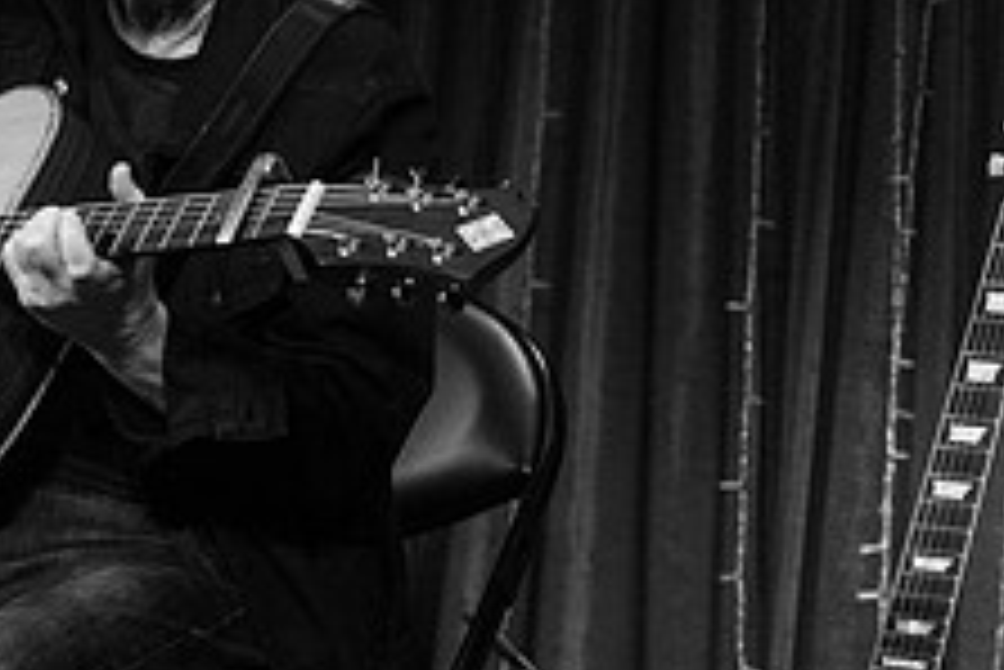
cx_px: 597
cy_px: 333
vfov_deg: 10.5
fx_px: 3656
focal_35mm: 131
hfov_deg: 15.6
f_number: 3.2
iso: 2500
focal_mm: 44
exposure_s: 1/200
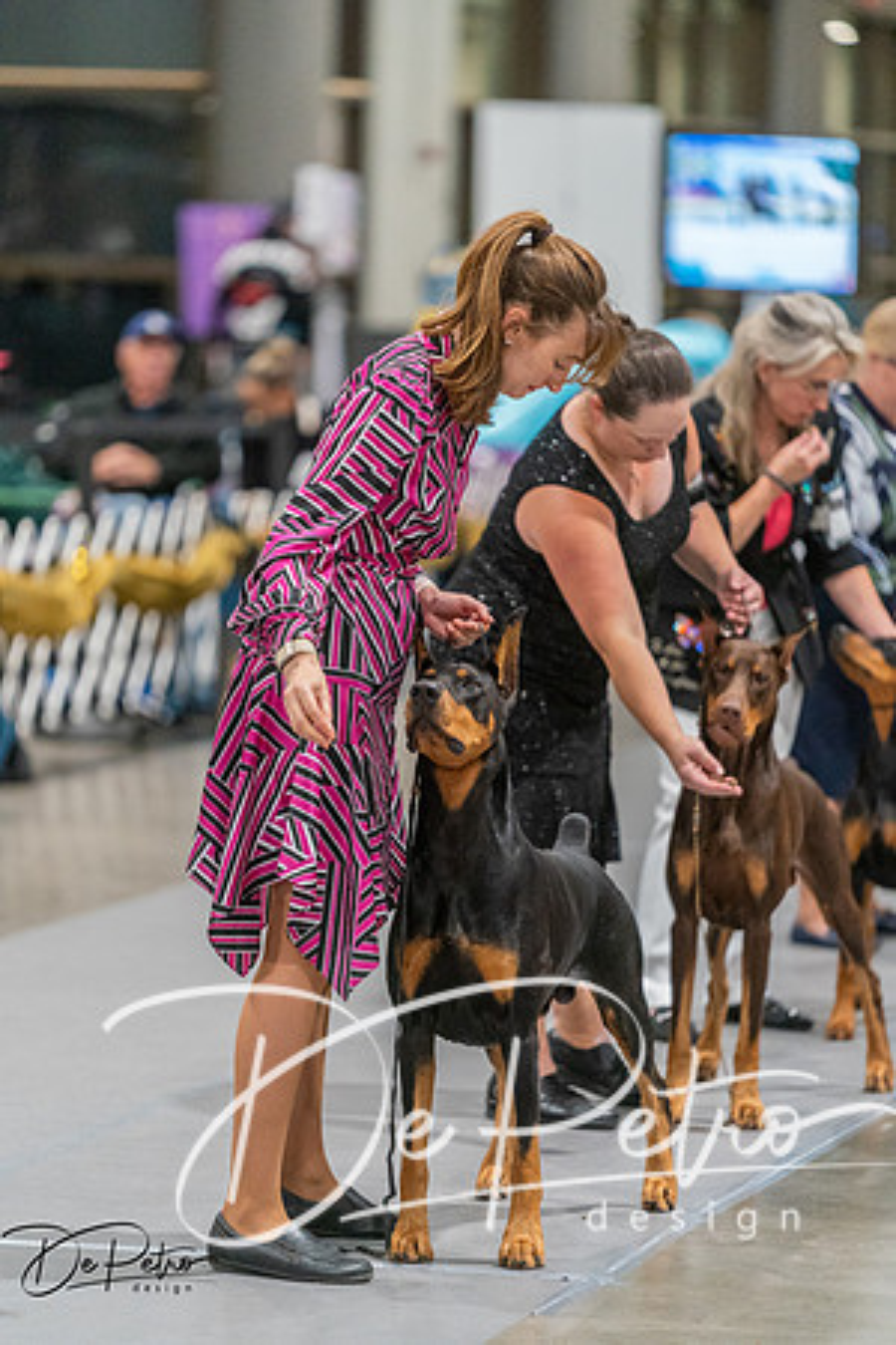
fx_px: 7466
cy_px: 672
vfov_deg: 10.3
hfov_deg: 6.9
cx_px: 448
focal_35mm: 200
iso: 6400
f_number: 2.8
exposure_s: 1/250
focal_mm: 200
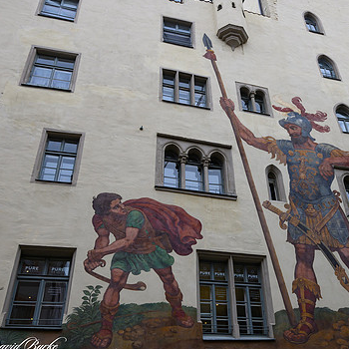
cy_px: 181
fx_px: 433
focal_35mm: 38
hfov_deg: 42.9
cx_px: 246
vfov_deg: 43.8
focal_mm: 18.5
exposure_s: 1/200
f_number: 8
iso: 280
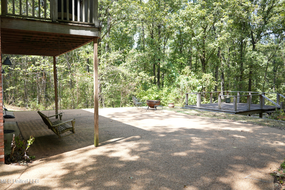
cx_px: 142
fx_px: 246
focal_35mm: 31
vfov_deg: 42.4
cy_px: 95
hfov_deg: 60.3
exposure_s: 1/160
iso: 80
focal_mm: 31
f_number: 2.8
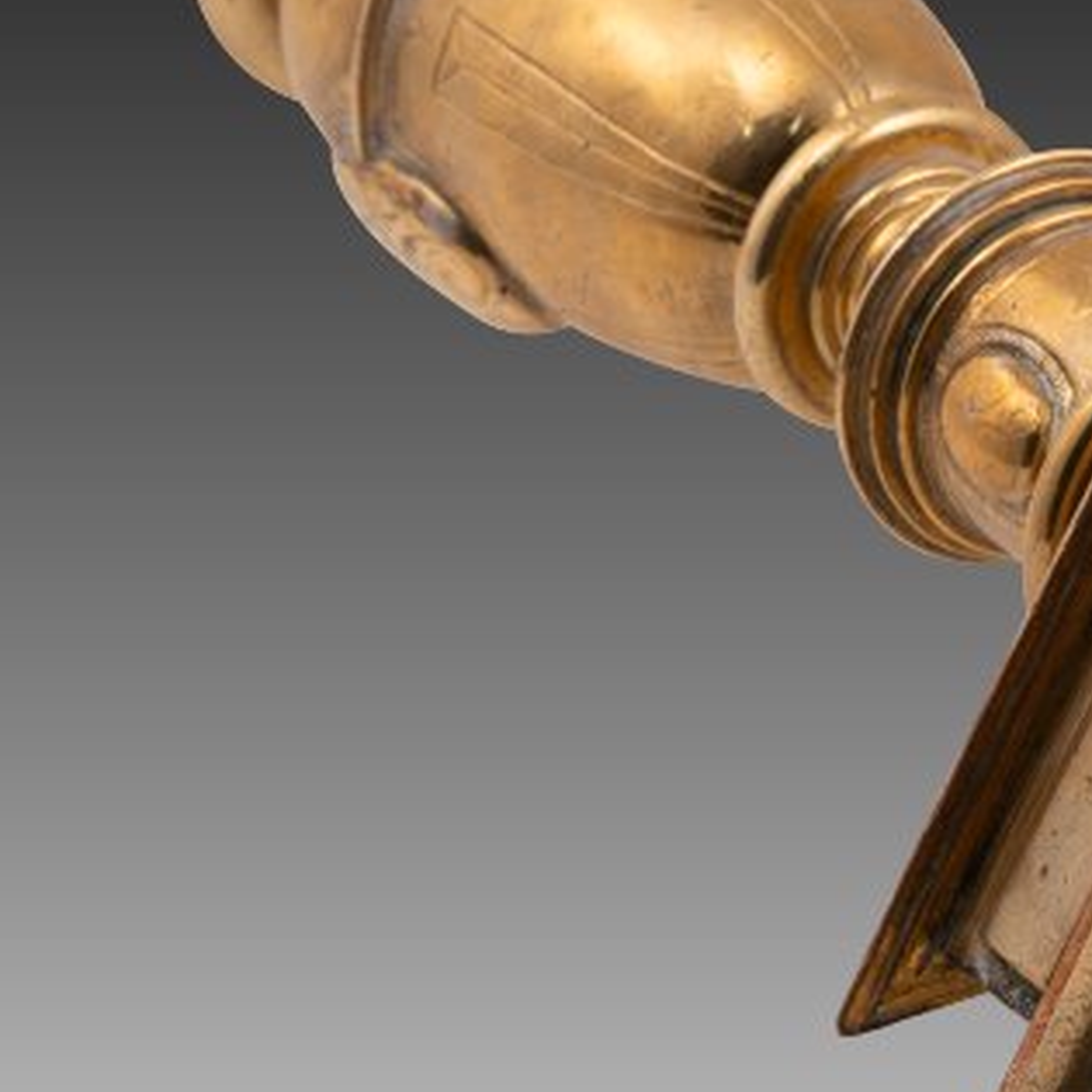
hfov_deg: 6.3
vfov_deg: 6.4
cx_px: 1532
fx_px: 9815
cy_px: 414
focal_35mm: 275
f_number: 16
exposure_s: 1/5
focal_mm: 85
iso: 100
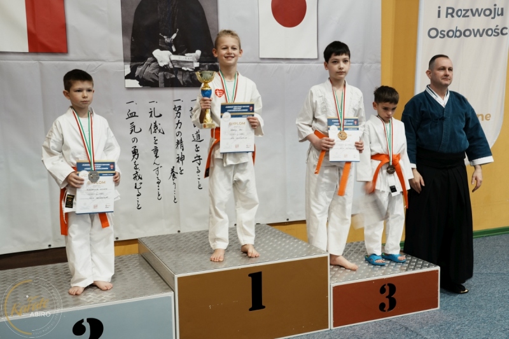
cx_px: 254
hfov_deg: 48.5
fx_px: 565
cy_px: 170
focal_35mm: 40
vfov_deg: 33.4
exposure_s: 1/5
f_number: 10
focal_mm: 40
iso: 640
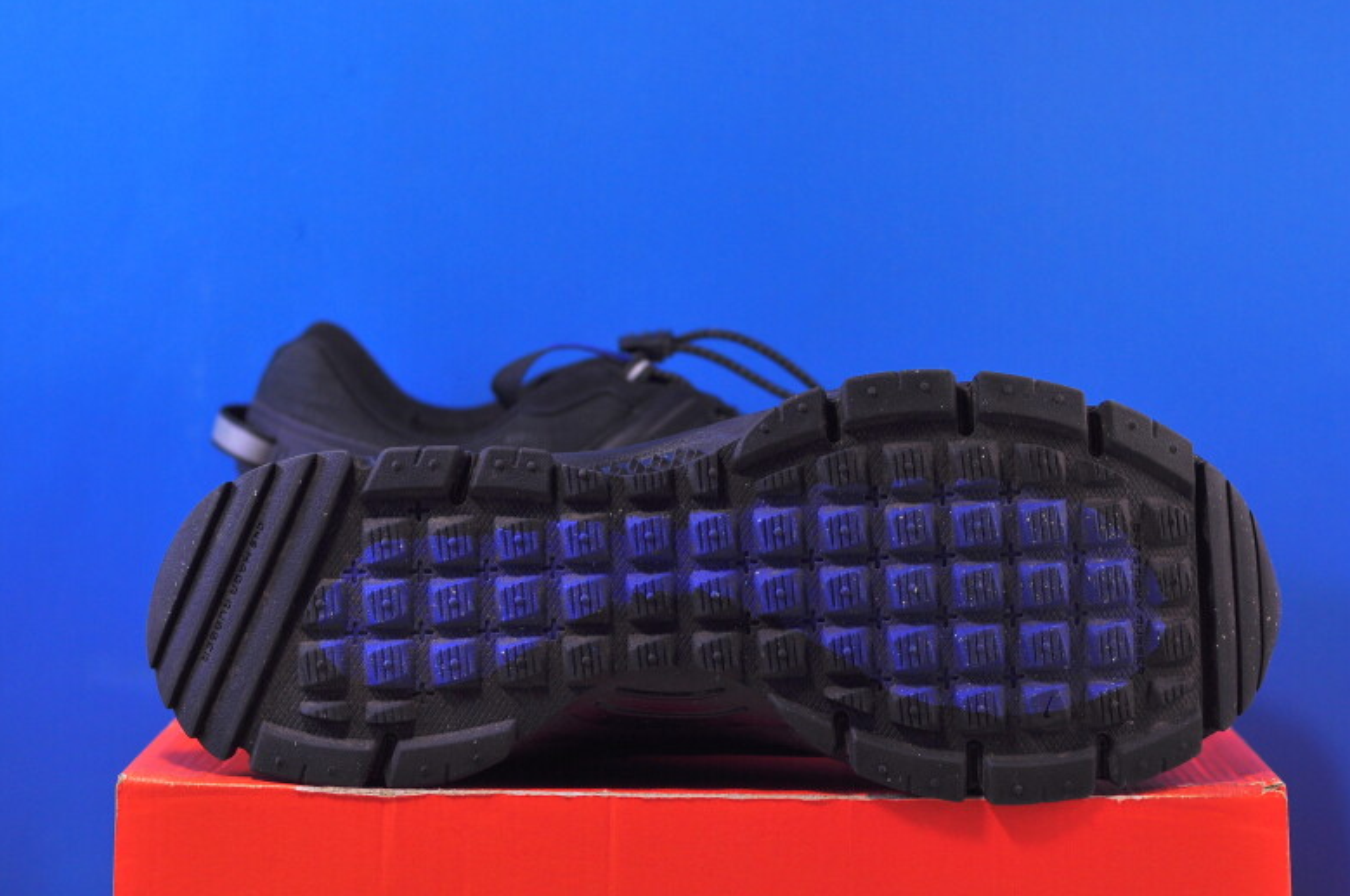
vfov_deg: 17.7
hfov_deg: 26.4
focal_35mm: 77
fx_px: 2883
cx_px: 690
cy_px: 455
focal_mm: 50
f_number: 3.2
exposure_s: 1/250
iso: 250
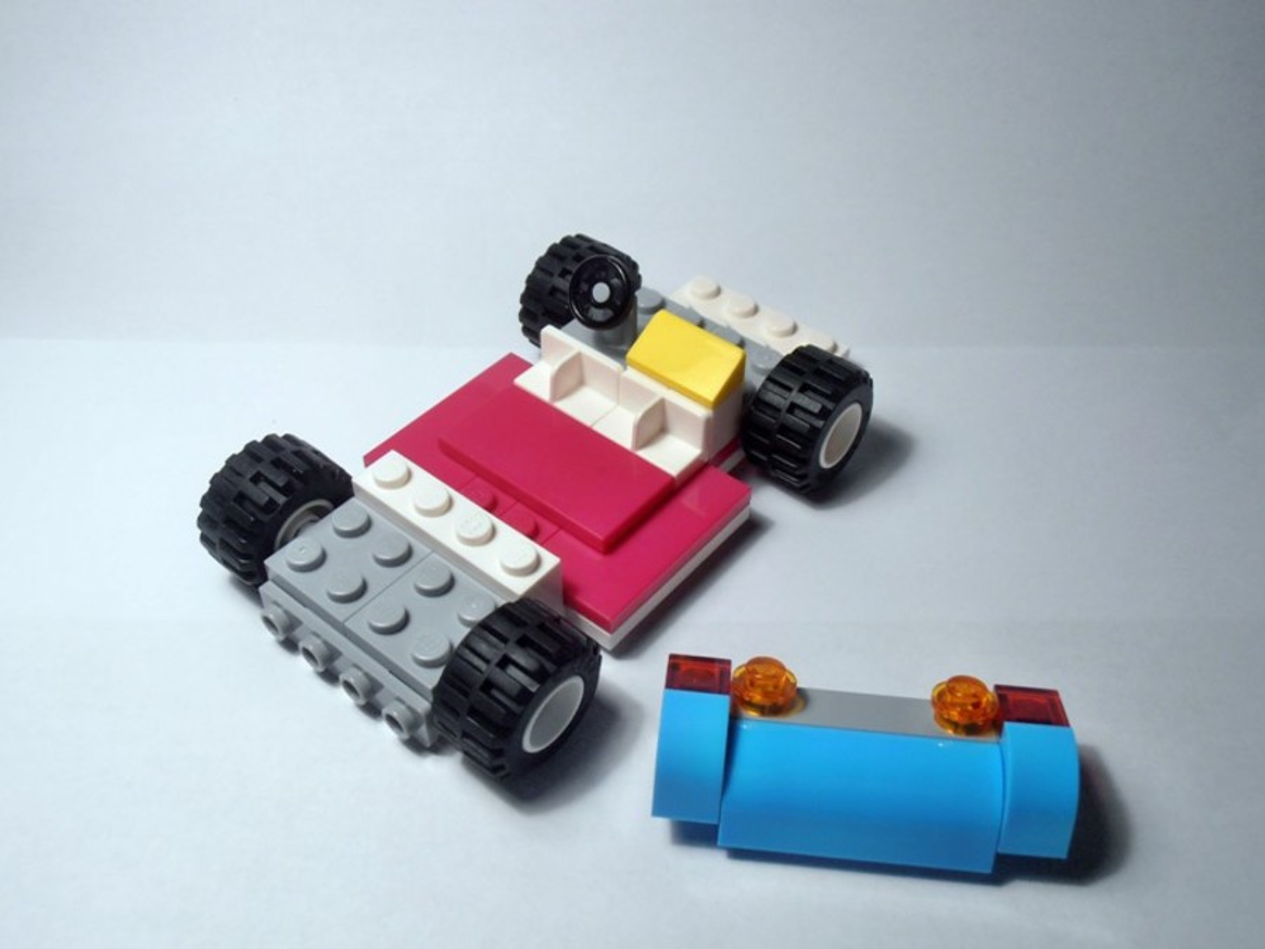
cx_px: 632
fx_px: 1352
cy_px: 474
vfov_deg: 38.7
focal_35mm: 37
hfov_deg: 50.1
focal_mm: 6.61
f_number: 3.9
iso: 80
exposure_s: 1/60
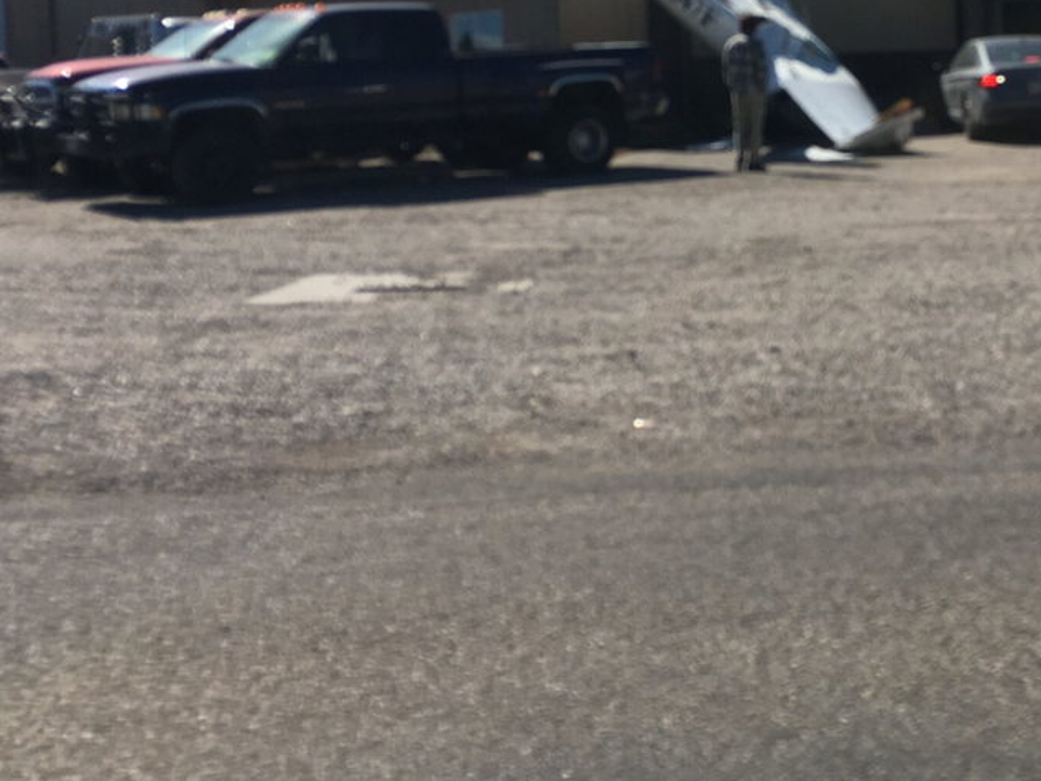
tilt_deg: -1.3
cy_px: 113
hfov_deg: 33.8
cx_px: 842
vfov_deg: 25.9
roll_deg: +2.7
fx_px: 1654
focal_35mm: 55
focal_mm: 4.15
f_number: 2.2
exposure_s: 1/2262
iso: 25
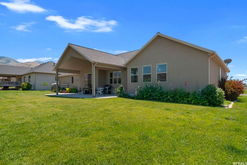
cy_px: 82
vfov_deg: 67.5
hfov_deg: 89.9
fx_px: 124
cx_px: 124
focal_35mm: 18
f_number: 8
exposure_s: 1/200
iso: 100
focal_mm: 12
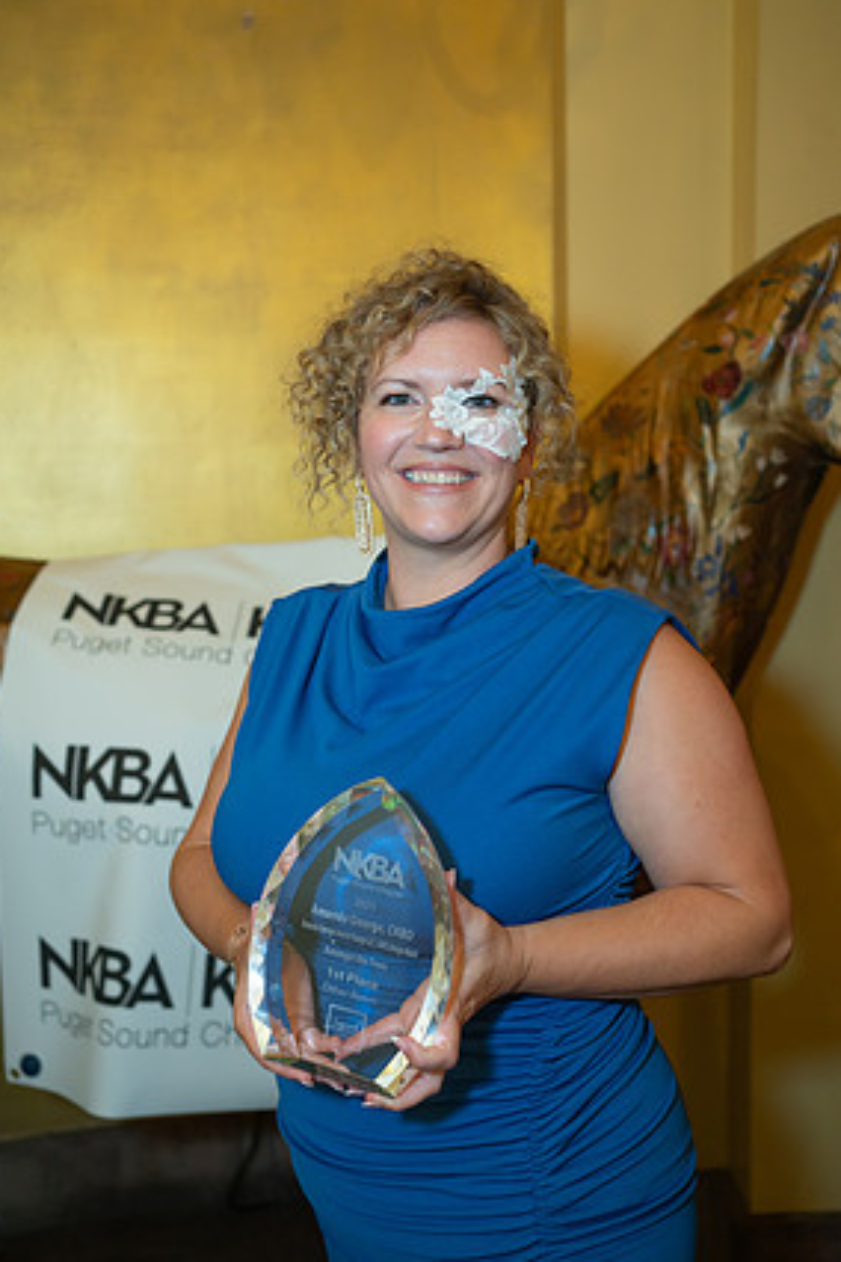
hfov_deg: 35.9
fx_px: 1296
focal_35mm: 37
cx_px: 403
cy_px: 649
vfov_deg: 51.9
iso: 800
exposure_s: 1/100
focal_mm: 35
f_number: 3.2
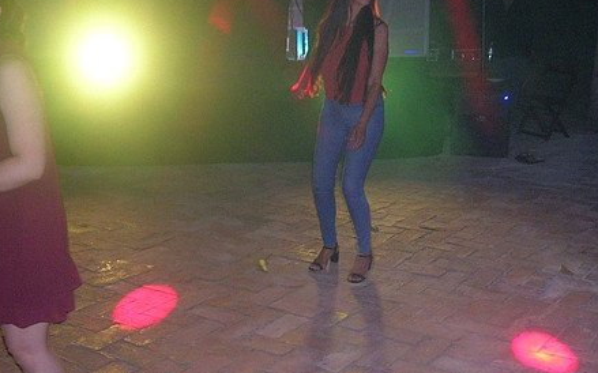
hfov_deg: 40.9
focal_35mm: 49
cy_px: 156
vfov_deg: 26.3
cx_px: 364
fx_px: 798
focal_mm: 5.4
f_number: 2.8
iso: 200
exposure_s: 1/60.1
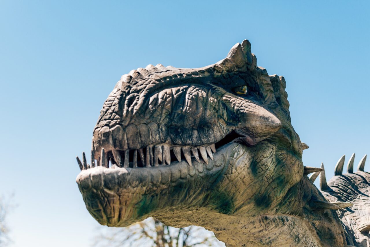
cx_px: 185
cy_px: 124
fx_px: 534
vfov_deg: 26.0
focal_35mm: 52
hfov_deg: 38.2
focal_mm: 35
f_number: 2.5
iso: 250
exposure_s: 1/5000
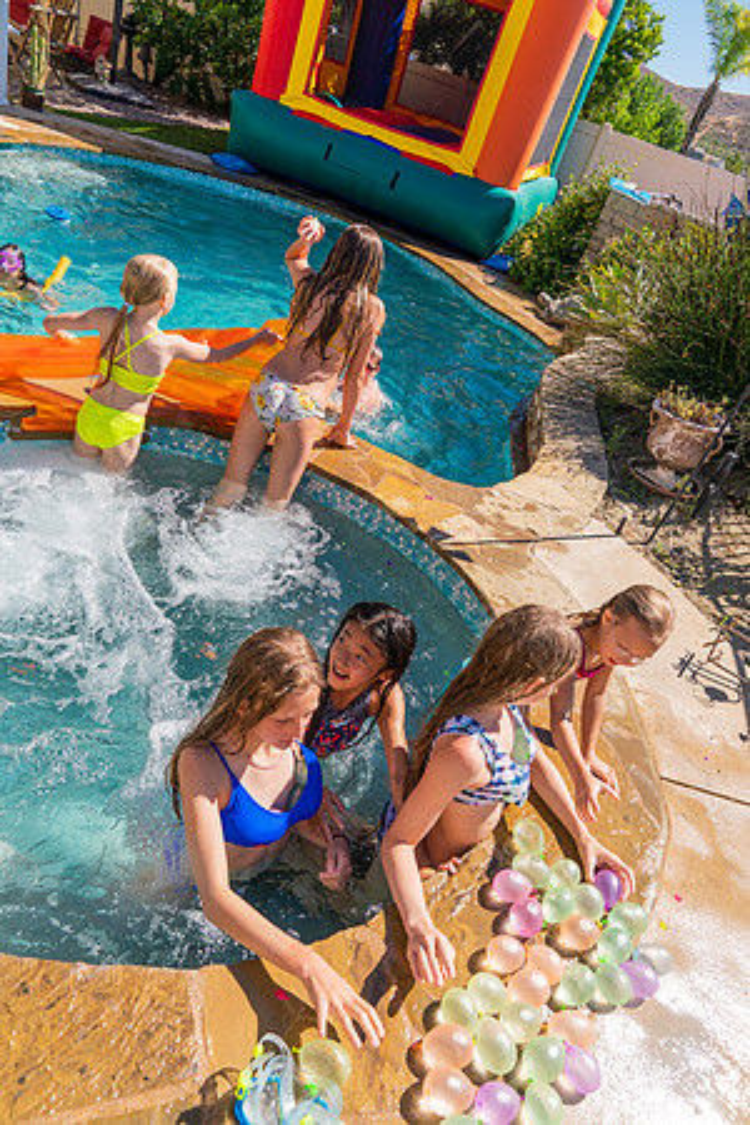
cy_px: 562
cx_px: 375
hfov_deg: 53.1
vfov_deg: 73.7
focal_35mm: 24
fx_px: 750
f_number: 6.3
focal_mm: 24
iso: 250
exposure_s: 1/800
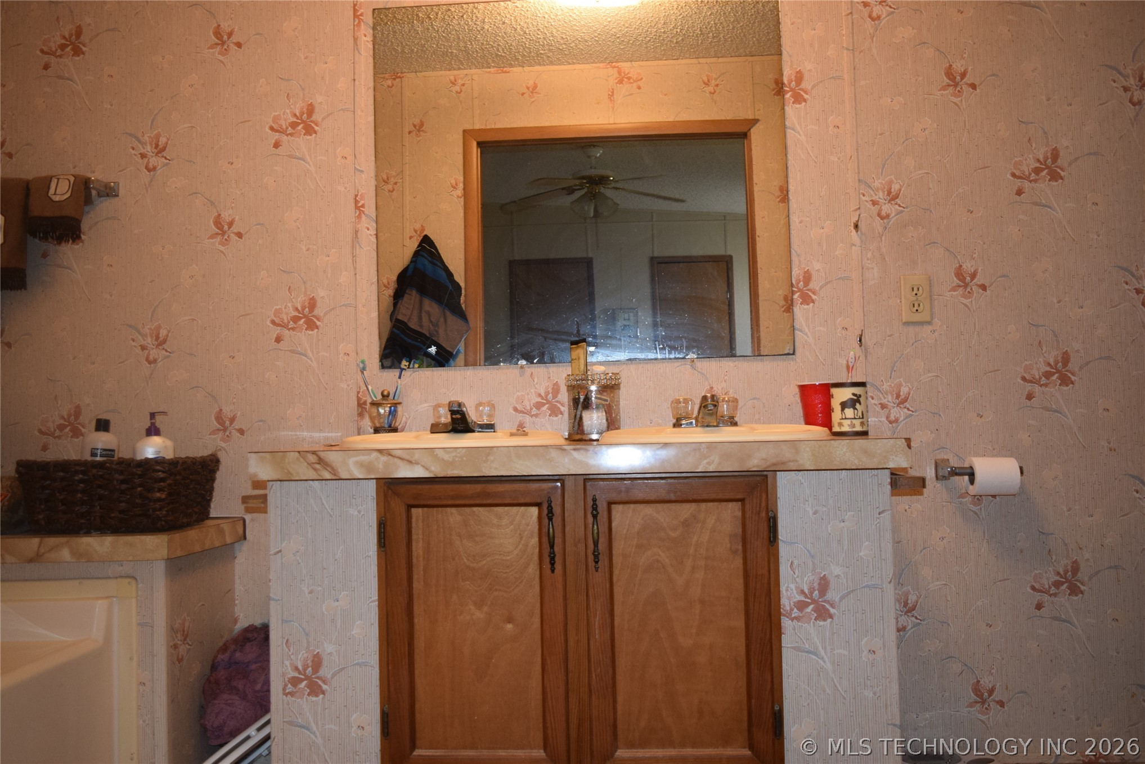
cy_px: 382
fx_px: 954
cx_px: 572
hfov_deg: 61.9
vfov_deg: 43.6
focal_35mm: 30
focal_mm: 20
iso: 1250
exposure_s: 1/60
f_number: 3.5
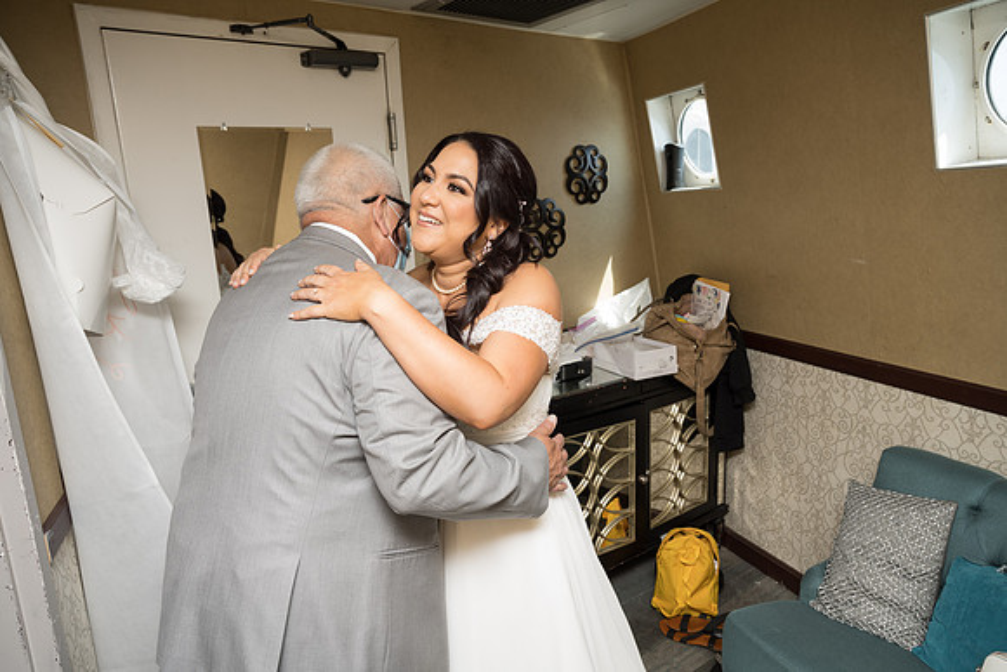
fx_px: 671
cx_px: 504
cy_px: 336
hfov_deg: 73.7
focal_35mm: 24
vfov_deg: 53.2
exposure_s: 1/200
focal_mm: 24
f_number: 5
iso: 250
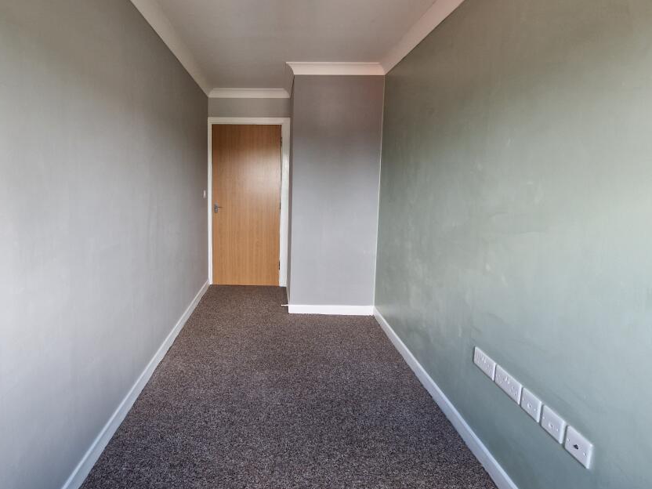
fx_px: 301
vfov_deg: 77.7
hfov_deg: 93.6
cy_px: 212
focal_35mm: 16
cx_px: 270
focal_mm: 2.2
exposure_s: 1/50
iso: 200
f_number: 2.2
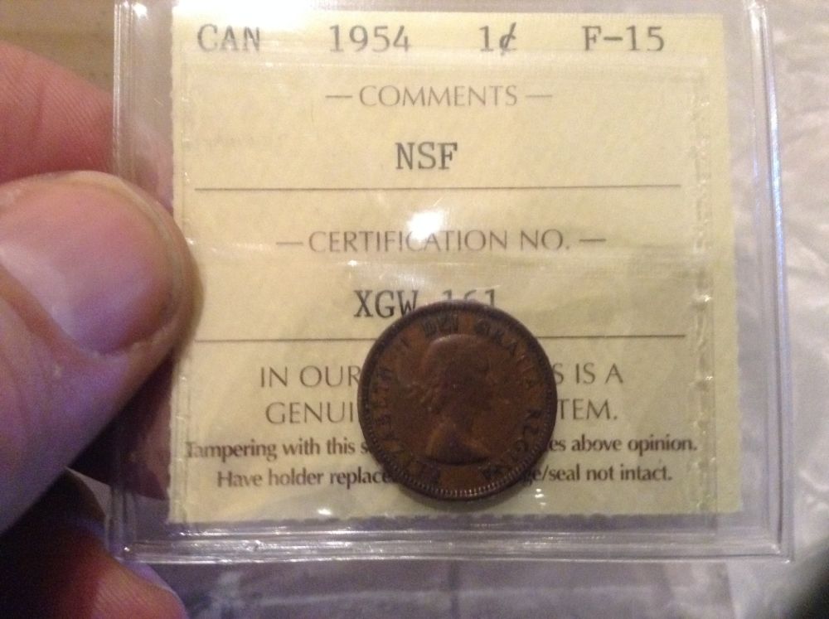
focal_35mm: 33
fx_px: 789
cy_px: 310
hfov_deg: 55.4
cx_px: 414
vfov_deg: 42.8
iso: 400
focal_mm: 3.3
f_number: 2.4
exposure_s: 1/15
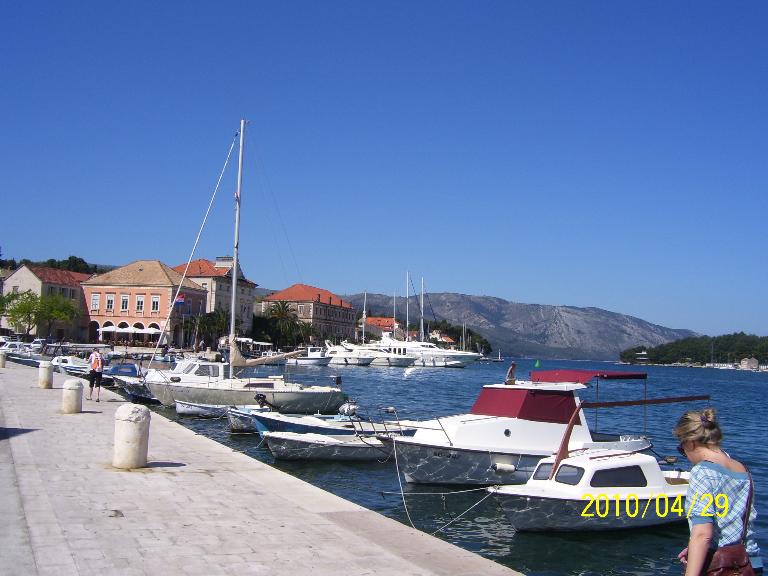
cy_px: 288
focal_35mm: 37
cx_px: 384
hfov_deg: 50.1
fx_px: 821
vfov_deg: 38.7
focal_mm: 6
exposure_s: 1/1000
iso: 80
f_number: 4.8
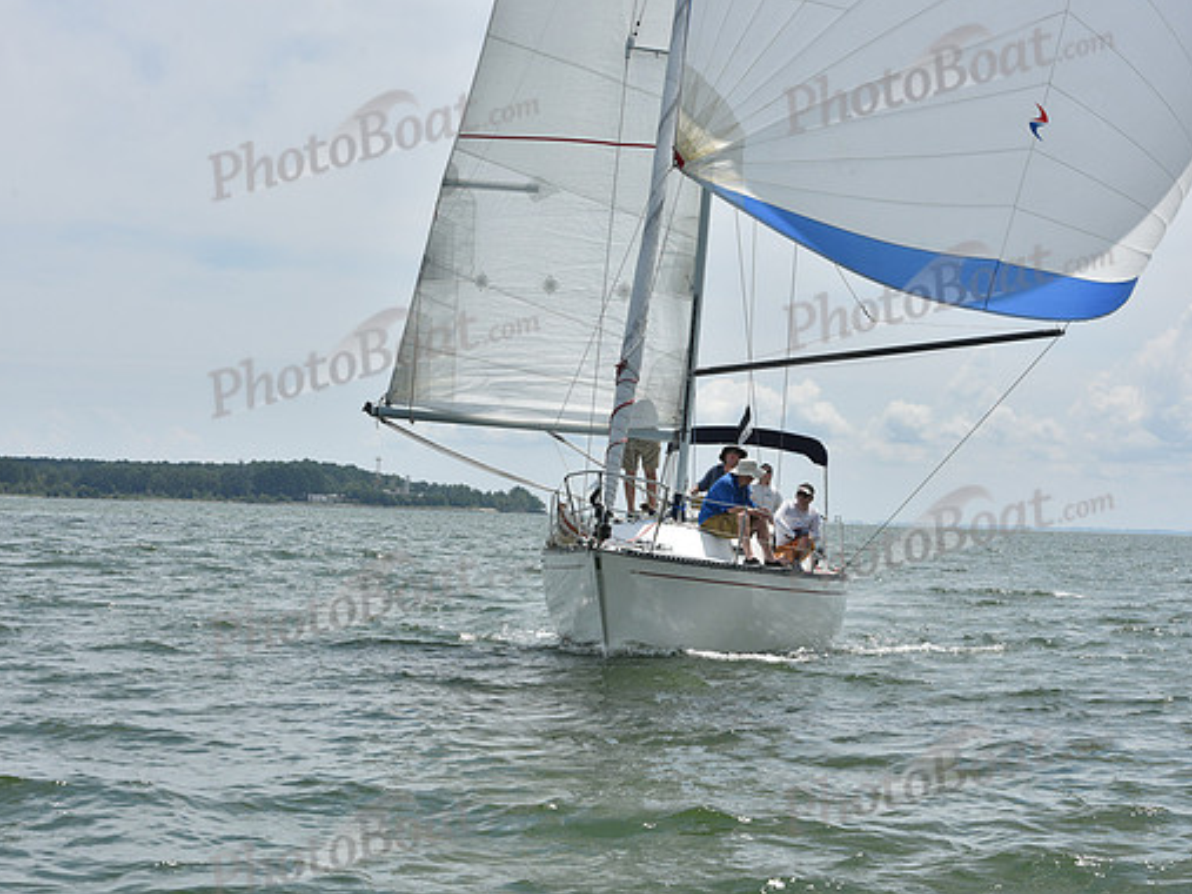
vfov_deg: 19.1
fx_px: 2651
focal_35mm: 77
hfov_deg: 25.3
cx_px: 663
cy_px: 446
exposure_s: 1/1000
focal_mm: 70
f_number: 11
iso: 320
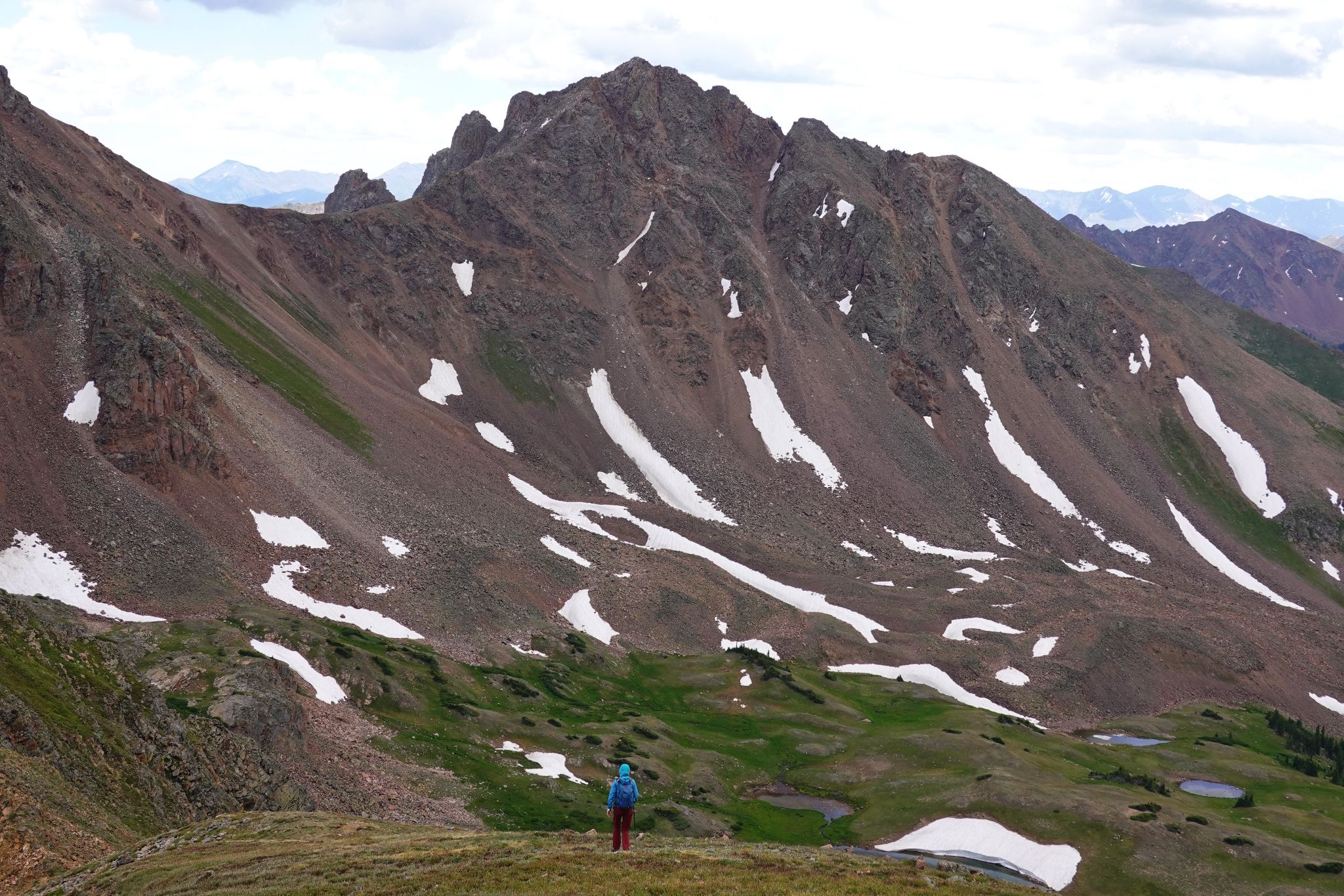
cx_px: 672
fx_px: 1792
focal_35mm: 48
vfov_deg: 28.1
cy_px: 448
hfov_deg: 41.1
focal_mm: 18.24
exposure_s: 1/200
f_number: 5
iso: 100
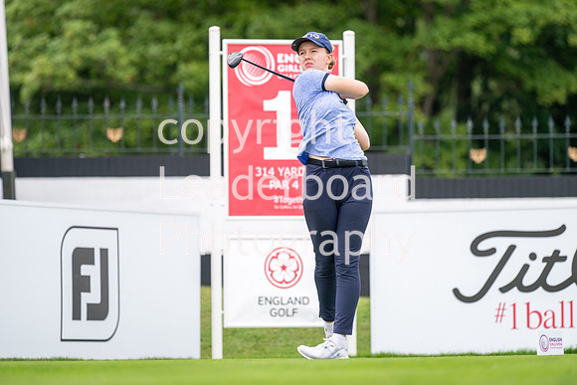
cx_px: 288
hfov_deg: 6.9
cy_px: 192
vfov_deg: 4.6
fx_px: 4809
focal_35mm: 300
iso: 400
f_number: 5
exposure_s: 1/1600
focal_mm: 300
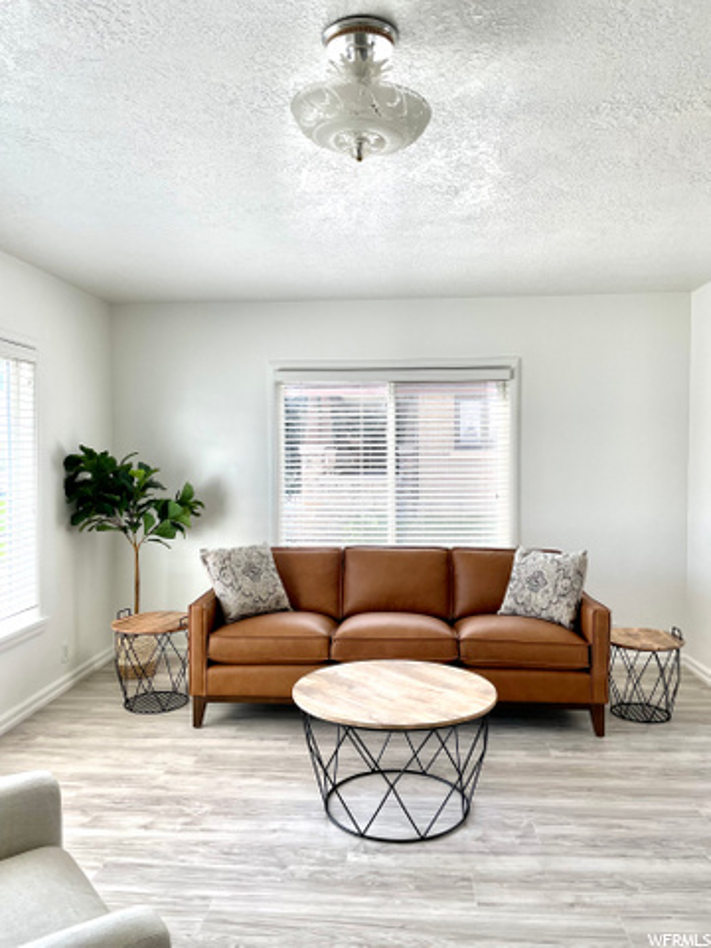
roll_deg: +0.6
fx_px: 712
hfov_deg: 53.1
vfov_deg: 67.3
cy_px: 474
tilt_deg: -1.5
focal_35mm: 26
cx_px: 356
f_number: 1.6
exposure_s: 1/409
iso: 32
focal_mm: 4.2
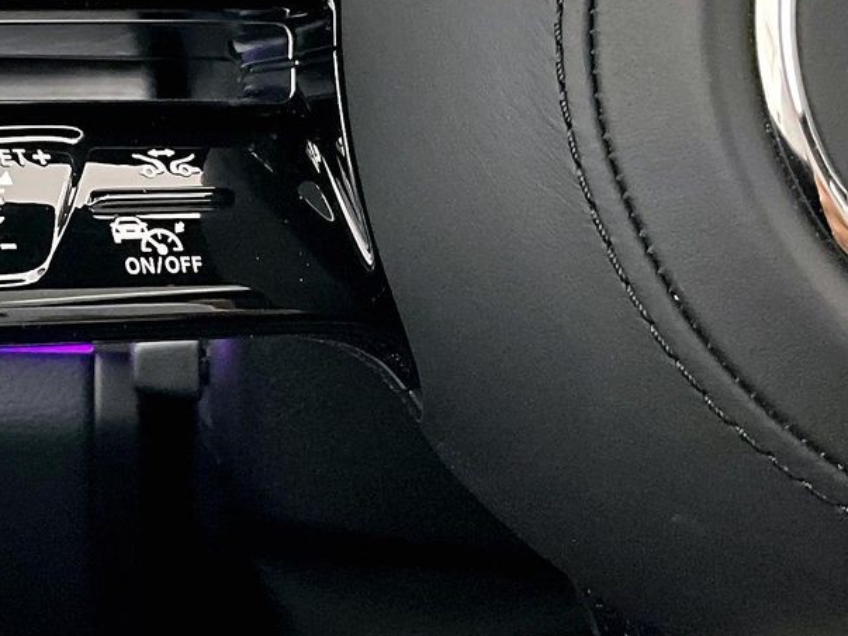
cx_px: 6
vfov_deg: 18.9
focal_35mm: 77
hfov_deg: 24.2
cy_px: 83
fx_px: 1886
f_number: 1.8
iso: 400
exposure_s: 1/30
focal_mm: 3
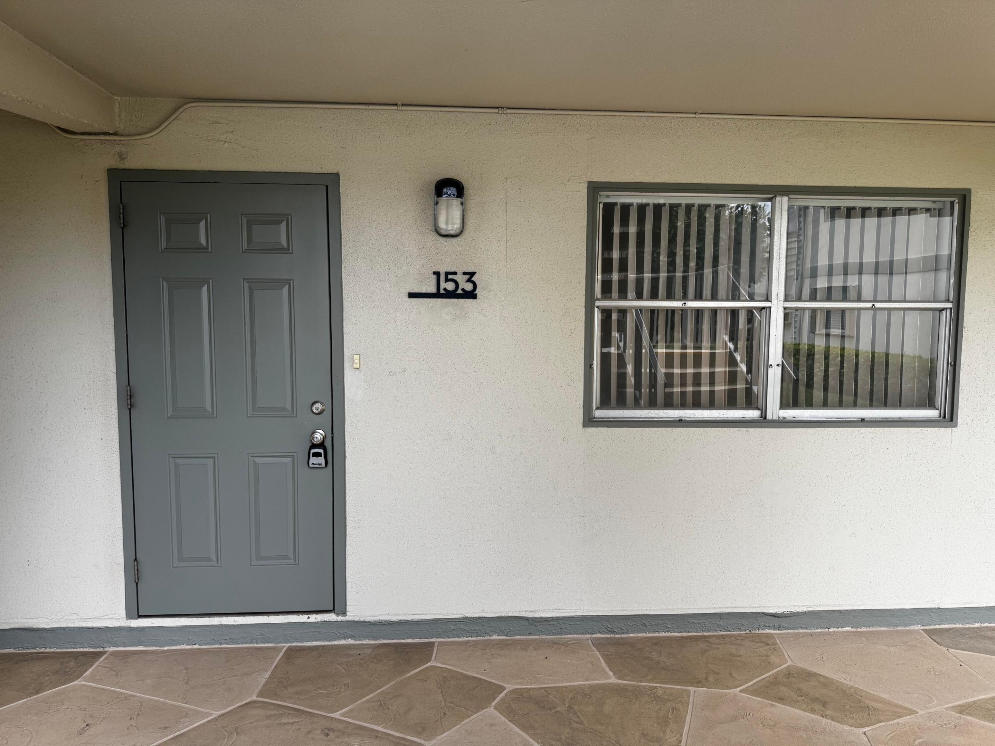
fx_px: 690
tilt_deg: -5.2
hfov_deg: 71.6
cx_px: 498
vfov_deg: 56.8
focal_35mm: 24
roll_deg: -0.6
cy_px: 373
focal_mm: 6.76
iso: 80
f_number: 1.78
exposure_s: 1/503
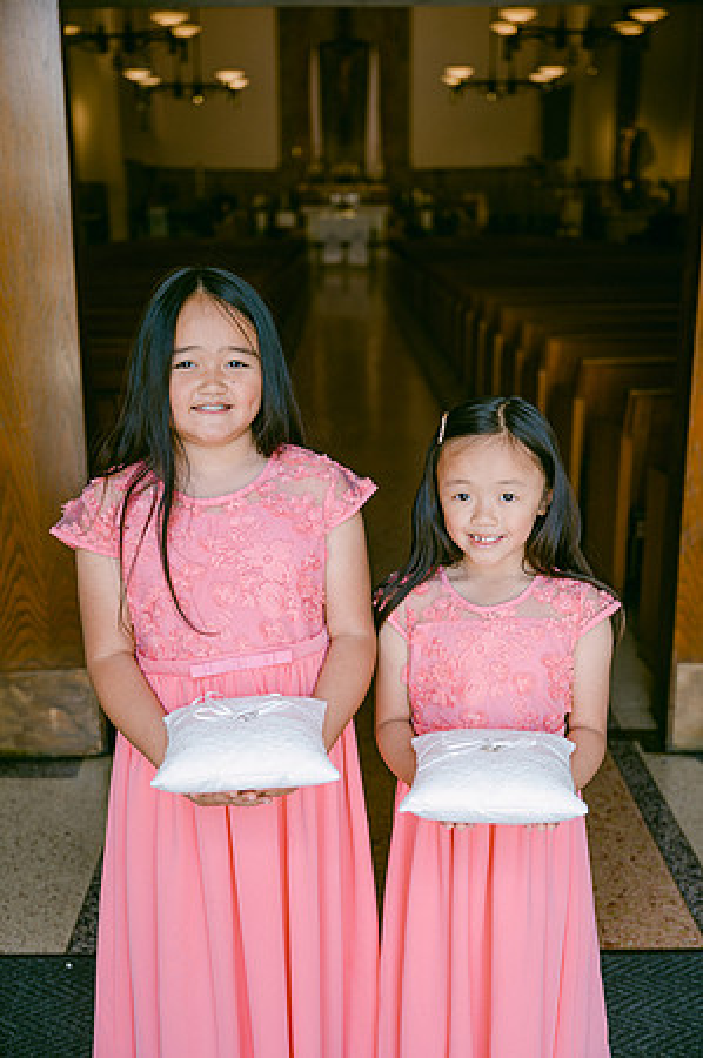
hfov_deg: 35.9
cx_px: 352
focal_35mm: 37
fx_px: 1086
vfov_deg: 51.9
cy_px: 529
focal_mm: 37
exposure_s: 1/125
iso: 125
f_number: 2.8
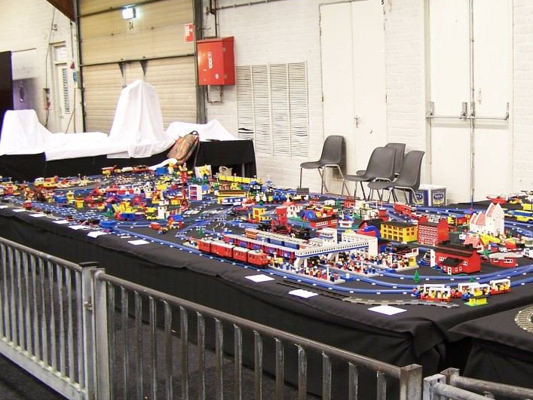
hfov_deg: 34.4
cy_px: 237
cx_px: 379
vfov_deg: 26.5
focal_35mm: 55
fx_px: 847
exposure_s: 1/2
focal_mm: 6.3
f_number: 2.8
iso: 80
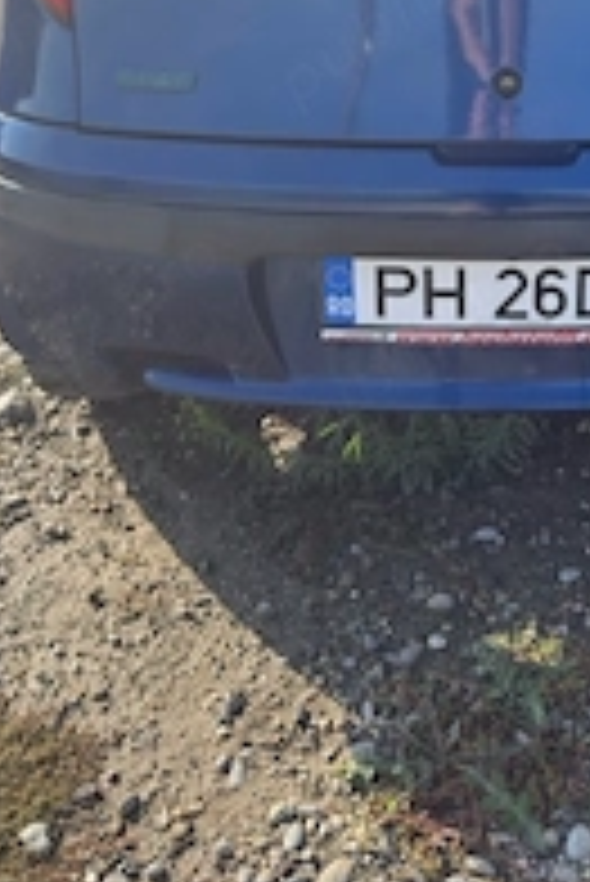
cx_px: 513
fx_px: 1251
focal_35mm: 51
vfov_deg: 35.9
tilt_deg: -21.5
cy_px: 50
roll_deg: +2.8
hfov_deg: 25.8
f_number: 1.78
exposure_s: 1/1562
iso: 80
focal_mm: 6.76
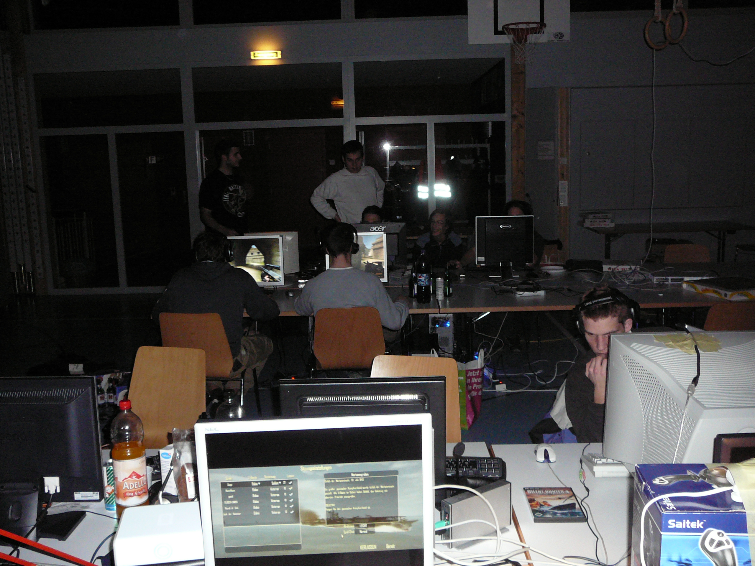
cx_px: 378
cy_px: 283
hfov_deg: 52.6
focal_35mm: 35
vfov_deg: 40.7
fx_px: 763
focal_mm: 5.2
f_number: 2.8
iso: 320
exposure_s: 1/30
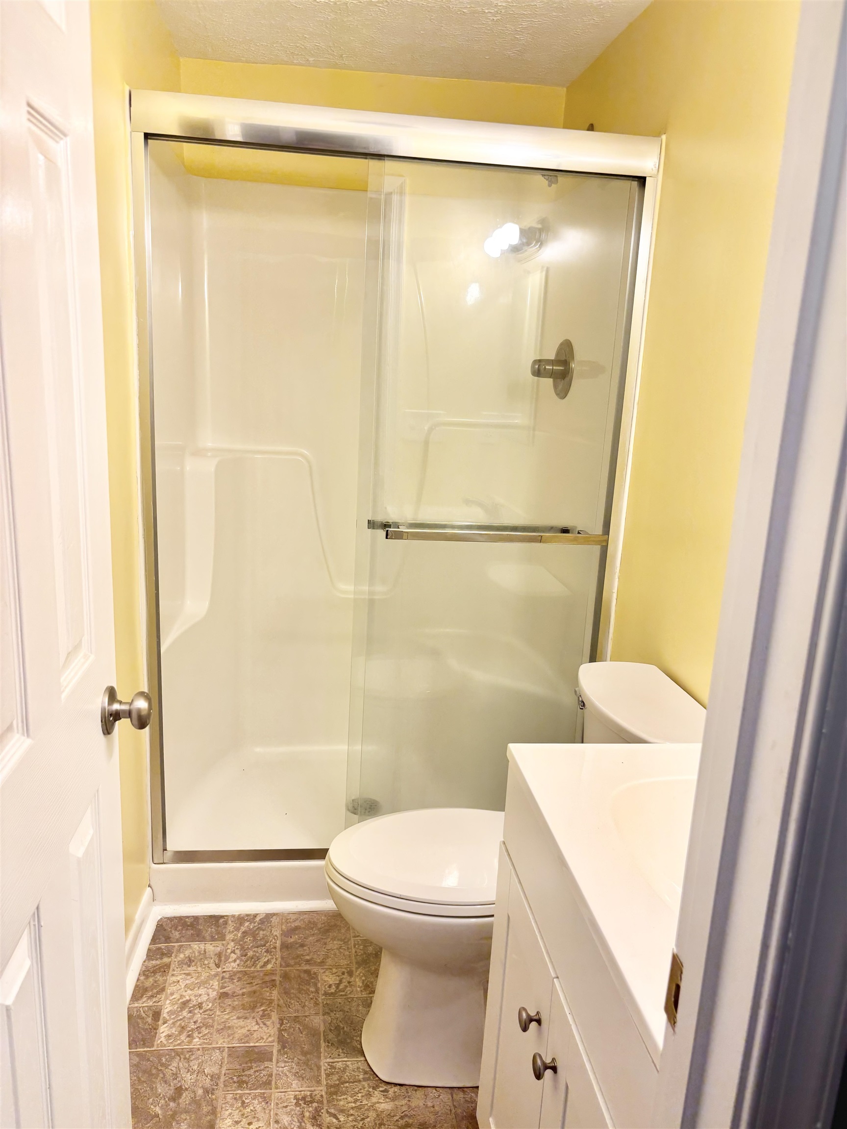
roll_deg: -3.1
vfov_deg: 67.3
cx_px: 424
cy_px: 564
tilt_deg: -13.5
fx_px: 848
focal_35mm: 26
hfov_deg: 53.1
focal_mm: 5.96
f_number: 1.6
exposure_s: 1/136
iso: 32
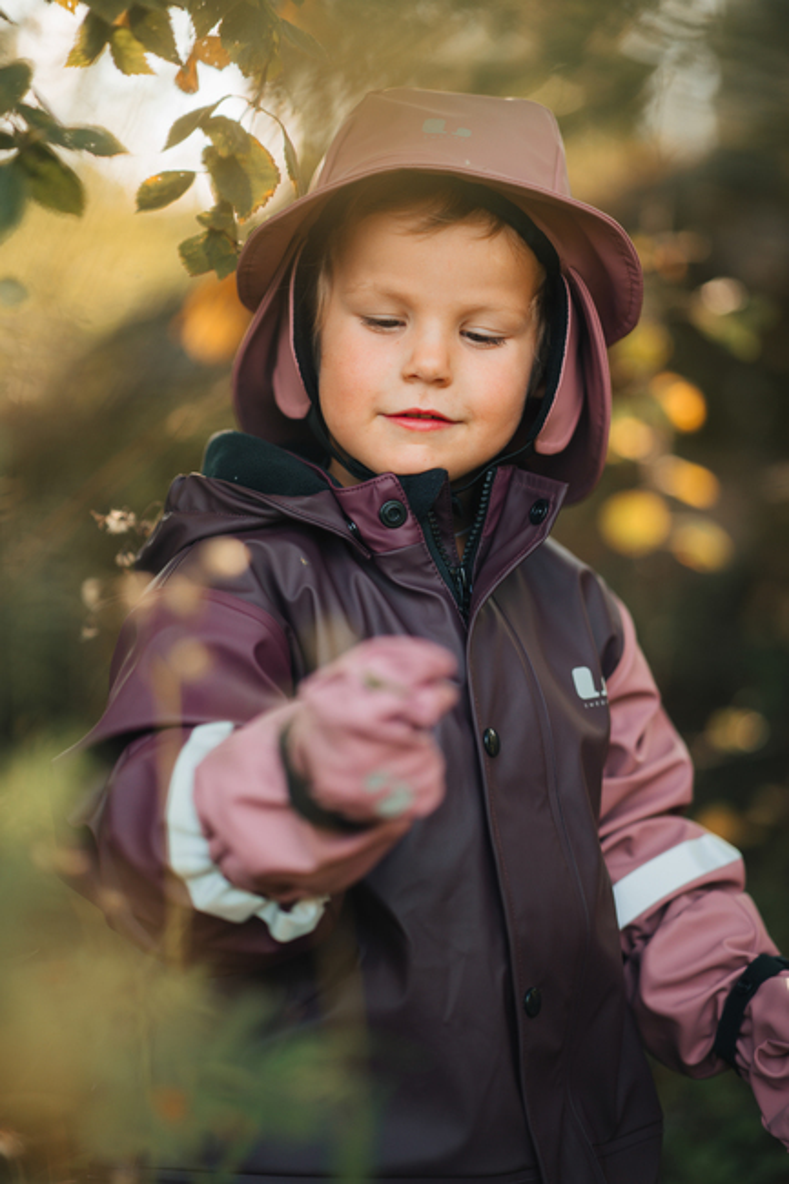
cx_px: 394
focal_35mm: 85
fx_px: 2796
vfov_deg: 23.9
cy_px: 592
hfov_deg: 16.1
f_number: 1.8
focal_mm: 85
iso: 400
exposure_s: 1/1000
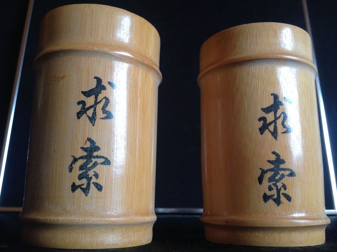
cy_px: 126
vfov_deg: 40.6
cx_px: 168
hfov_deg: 52.7
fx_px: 340
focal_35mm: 35
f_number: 2.4
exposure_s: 1/15
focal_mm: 4.28
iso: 160
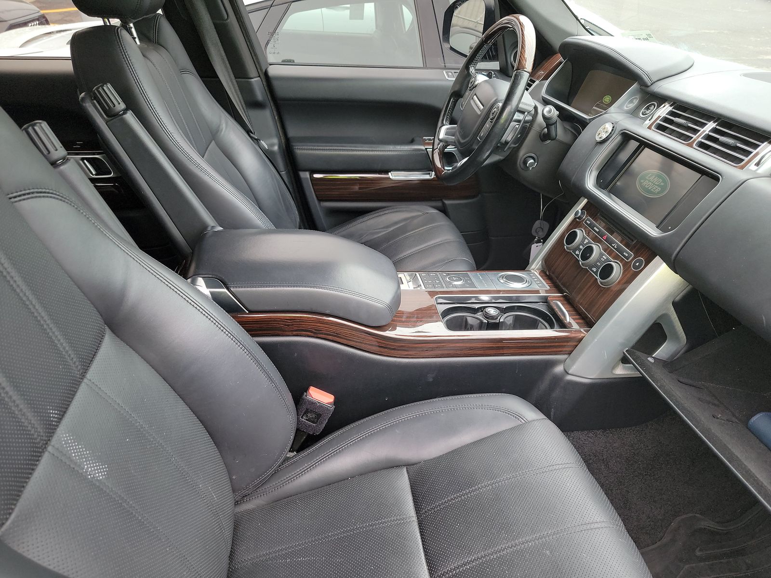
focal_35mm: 24
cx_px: 386
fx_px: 535
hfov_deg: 71.6
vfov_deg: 56.8
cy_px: 289
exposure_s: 1/59
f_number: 1.8
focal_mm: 6.7
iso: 275
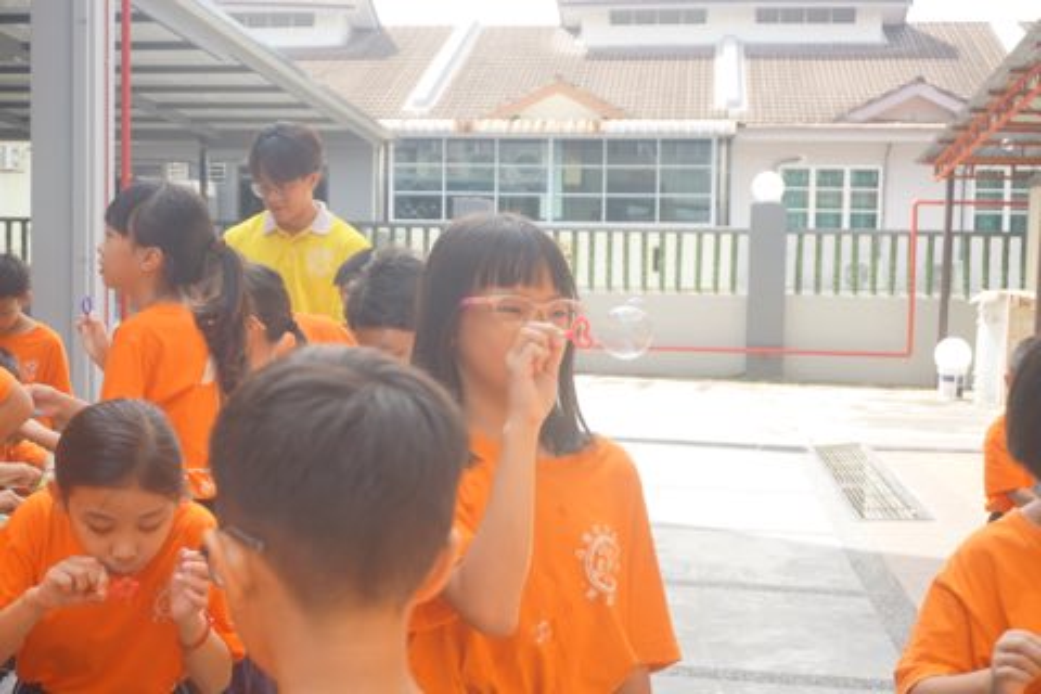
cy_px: 347
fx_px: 1301
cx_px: 520
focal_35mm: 45
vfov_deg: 29.9
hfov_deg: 43.6
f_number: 5
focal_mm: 30
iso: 100
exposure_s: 1/160
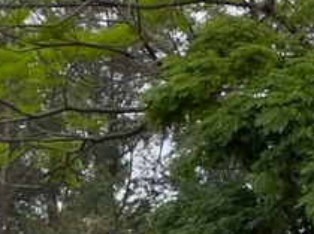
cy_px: 385
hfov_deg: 5.5
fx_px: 3171
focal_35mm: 350
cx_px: 677
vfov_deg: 4.2
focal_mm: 9
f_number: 2.8
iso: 25
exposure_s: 1/222
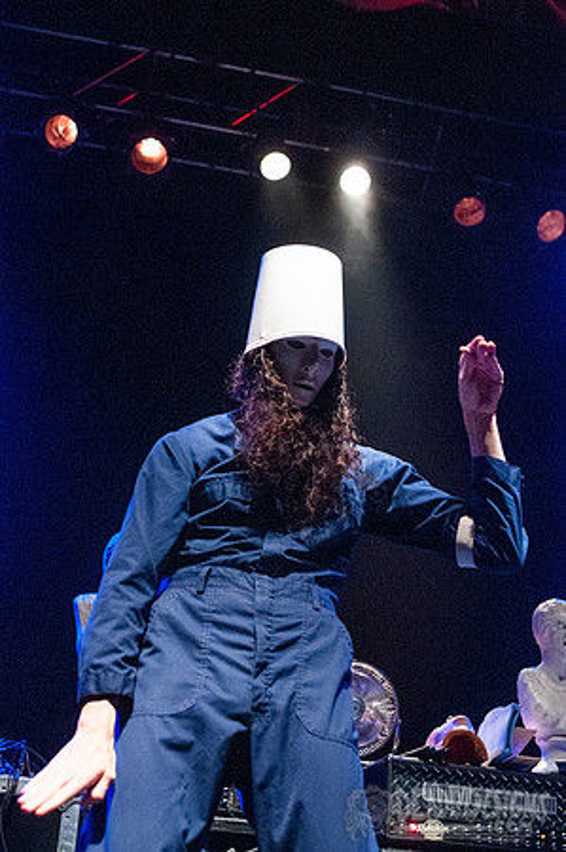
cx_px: 283
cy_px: 426
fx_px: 1241
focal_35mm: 52
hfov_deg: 25.7
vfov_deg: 37.9
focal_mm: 35
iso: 1250
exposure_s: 1/50
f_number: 2.8
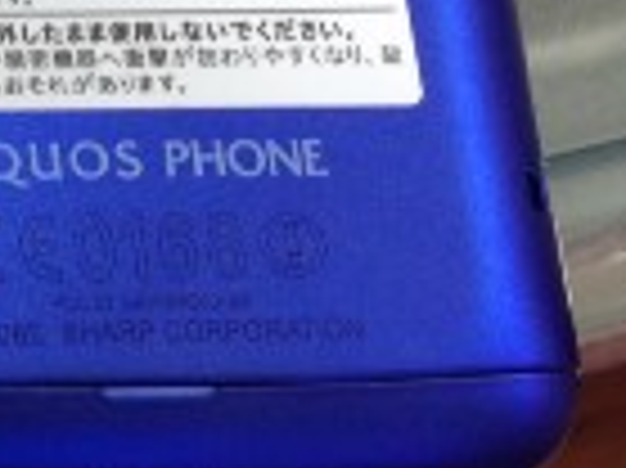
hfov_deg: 11.4
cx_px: -712
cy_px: -112
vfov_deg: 9.6
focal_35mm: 152
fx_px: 2746
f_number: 2.4
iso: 50
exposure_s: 1/24
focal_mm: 4.12
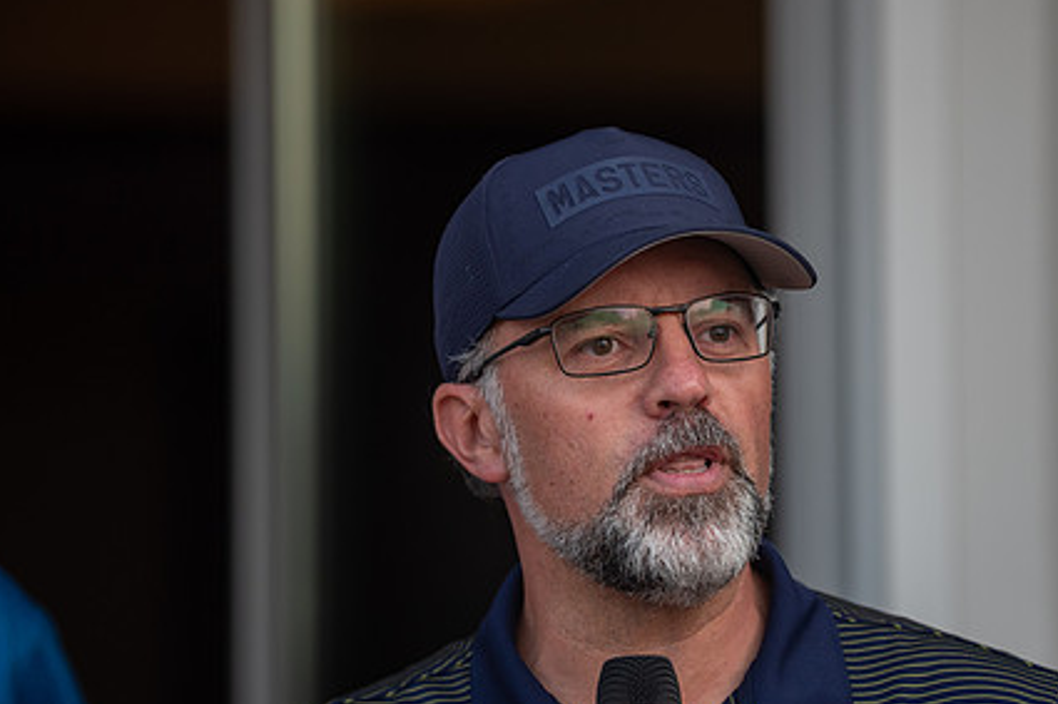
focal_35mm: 273
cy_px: 366
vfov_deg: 5.0
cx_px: 610
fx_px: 8020
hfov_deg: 7.5
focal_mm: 200
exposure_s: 1/500
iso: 250
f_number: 2.8
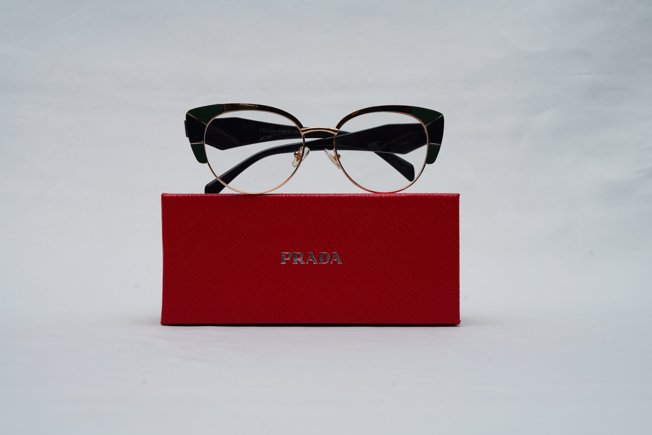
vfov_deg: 27.0
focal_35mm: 50
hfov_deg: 39.6
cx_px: 326
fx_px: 906
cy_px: 218
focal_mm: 50
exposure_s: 1/160
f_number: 9
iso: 100
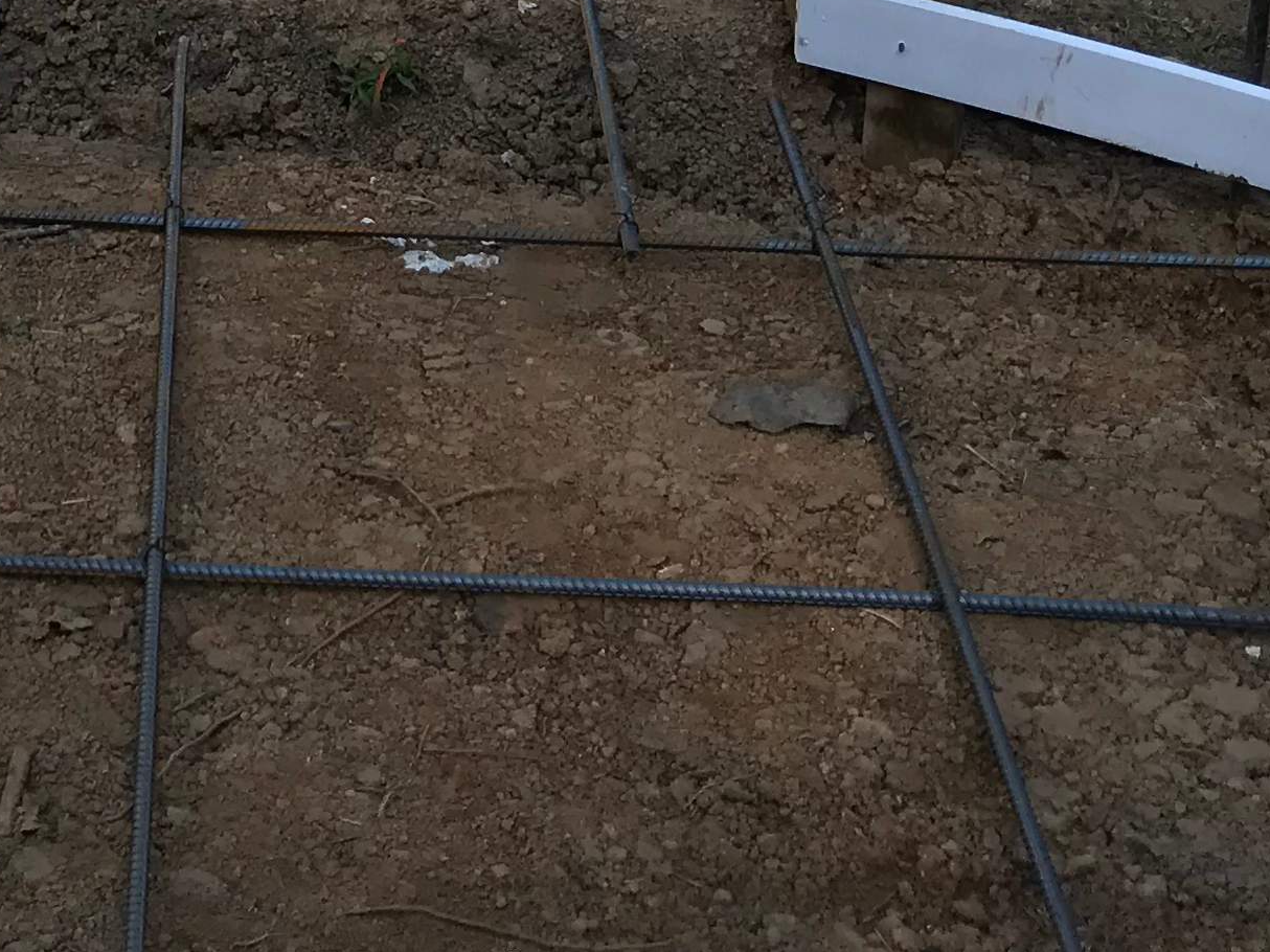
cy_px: -628
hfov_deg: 20.5
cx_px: 36
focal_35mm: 93
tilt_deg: -14.2
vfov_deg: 14.4
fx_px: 3411
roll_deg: +0.9
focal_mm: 3.99
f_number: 1.8
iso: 20
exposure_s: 1/948
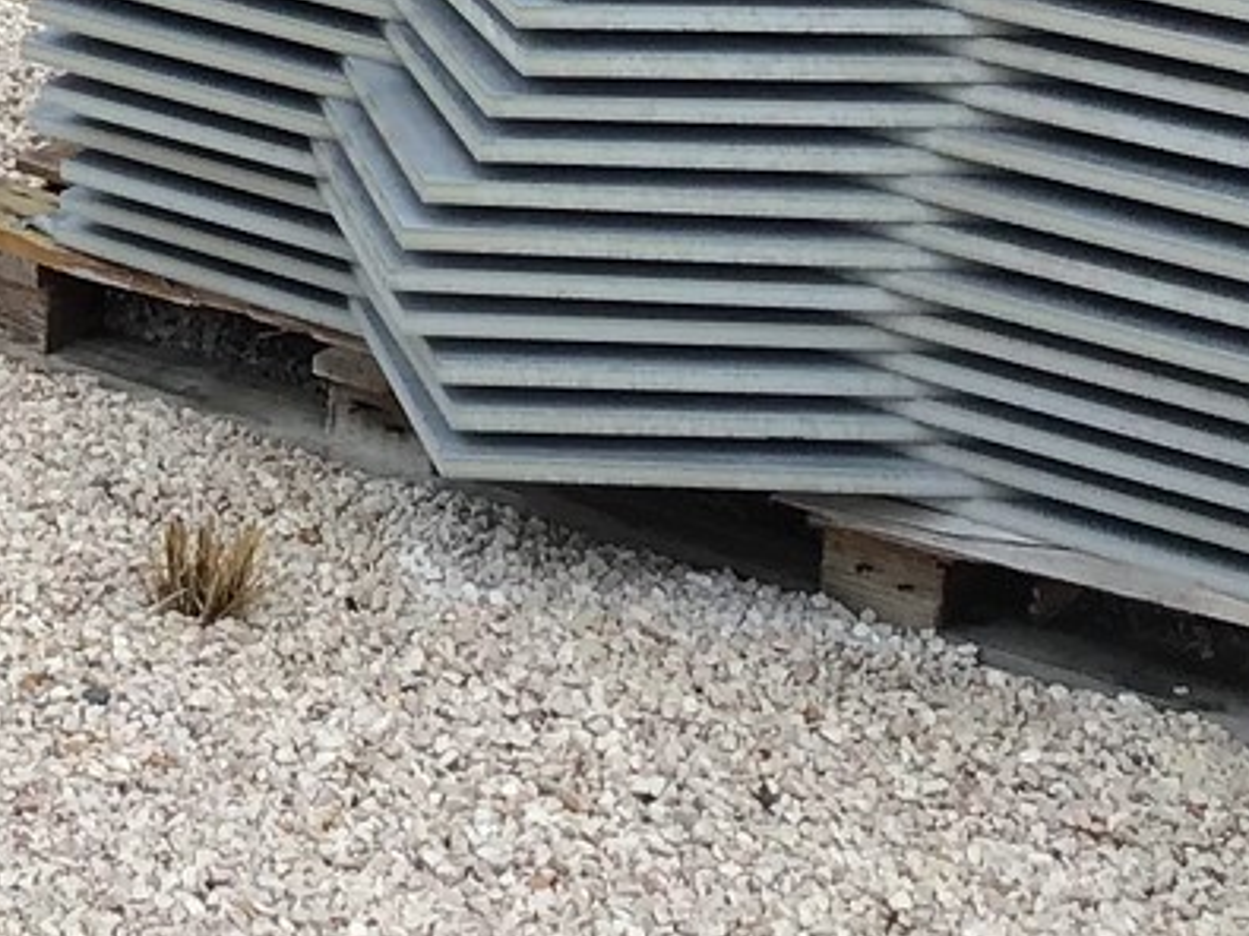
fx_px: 4617
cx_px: -481
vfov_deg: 11.0
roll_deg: +1.6
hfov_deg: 14.6
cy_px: -588
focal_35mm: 128
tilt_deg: -8.8
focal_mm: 3.3
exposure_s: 1/357
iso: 25
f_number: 2.4
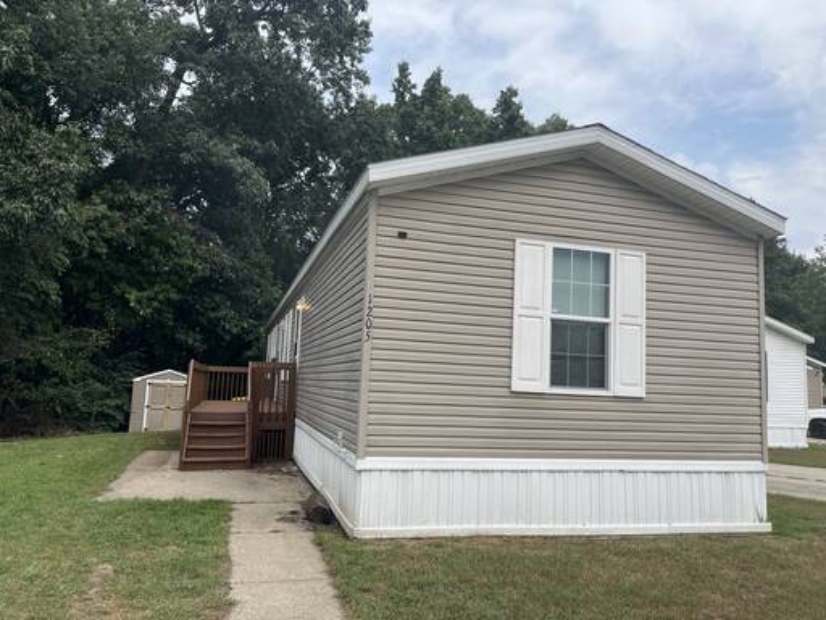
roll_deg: -2.0
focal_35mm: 26
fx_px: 620
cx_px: 413
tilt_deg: +5.8
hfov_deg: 67.3
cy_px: 310
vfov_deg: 53.1
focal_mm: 5.1
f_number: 1.6
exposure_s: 1/1186
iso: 50
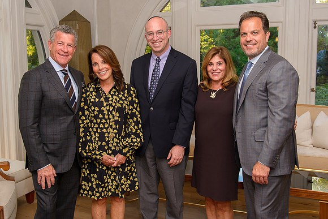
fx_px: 360
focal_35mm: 40
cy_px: 100
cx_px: 163
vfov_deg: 33.8
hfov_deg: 48.9
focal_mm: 35
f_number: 5.6
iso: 800
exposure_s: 1/60
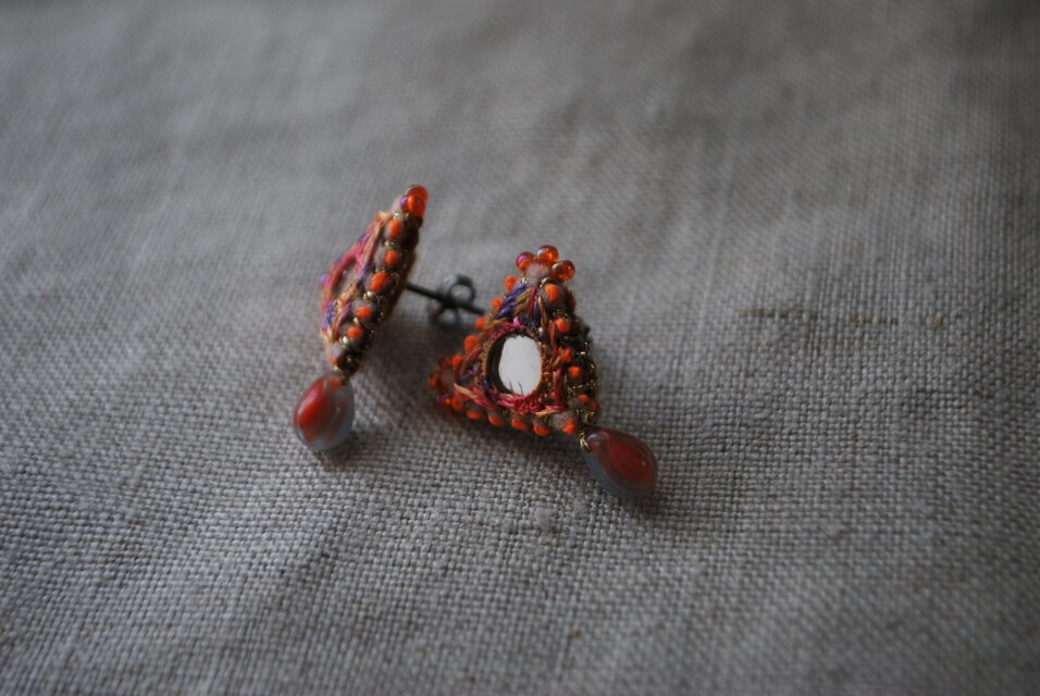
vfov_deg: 19.0
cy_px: 348
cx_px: 520
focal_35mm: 72
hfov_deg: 28.0
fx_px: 2083
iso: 180
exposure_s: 1/125
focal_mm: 48
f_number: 5.6
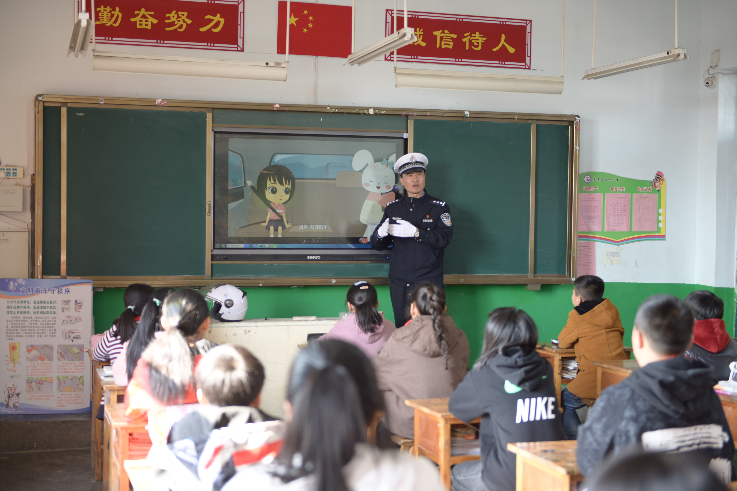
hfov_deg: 34.5
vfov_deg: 23.4
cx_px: 368
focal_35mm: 58
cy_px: 246
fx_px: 1187
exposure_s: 1/60
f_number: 2.8
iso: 220
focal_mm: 58
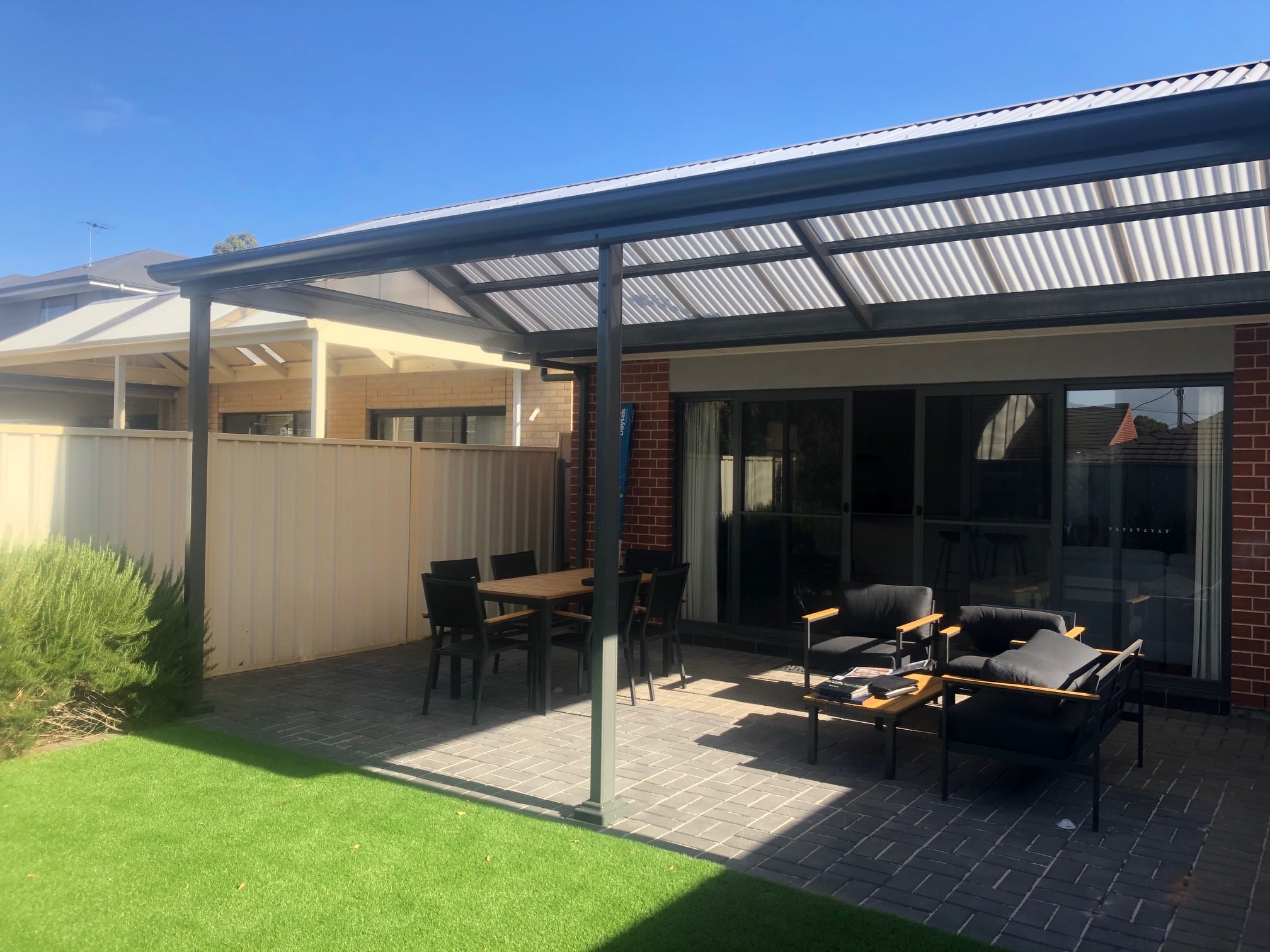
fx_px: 1027
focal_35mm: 28
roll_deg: -0.5
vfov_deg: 49.7
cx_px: 635
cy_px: 476
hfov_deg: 63.4
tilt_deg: -0.1
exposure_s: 1/813
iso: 20
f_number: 1.8
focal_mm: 3.99
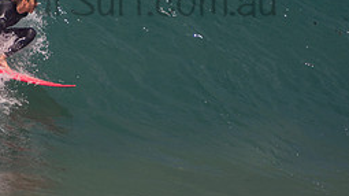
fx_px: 13242
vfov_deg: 0.8
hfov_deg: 1.5
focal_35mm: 1432
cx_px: 131
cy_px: -16
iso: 180
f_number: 5.6
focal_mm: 400
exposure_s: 1/1250
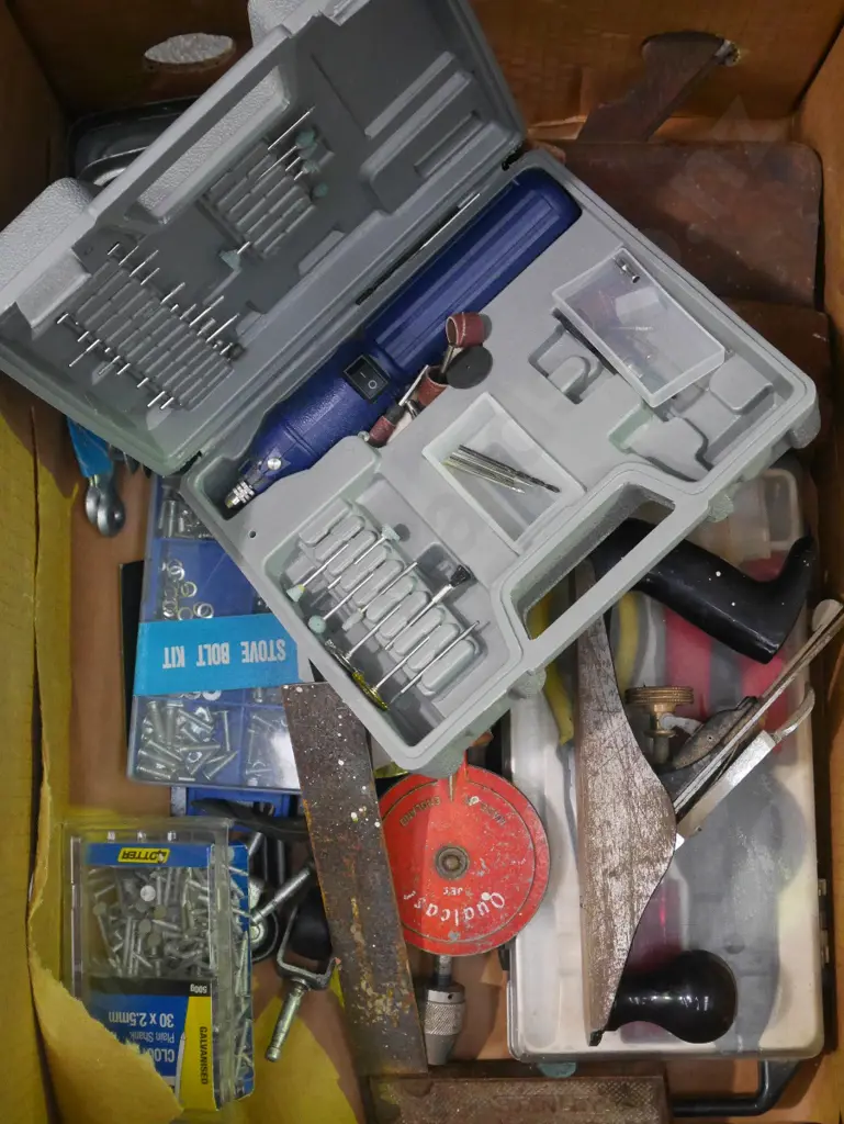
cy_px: 562
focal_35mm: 64
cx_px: 422
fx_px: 2079
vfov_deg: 30.3
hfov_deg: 22.9
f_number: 5.6
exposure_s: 1/40
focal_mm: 32
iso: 3200
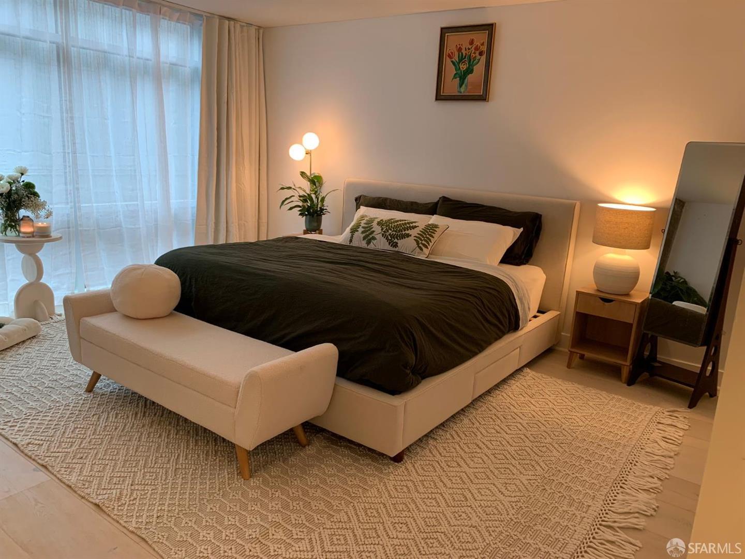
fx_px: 560
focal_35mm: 26
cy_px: 280
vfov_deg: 53.1
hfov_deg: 67.3
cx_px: 372
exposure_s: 1/60
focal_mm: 4.25
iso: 64
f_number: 1.8
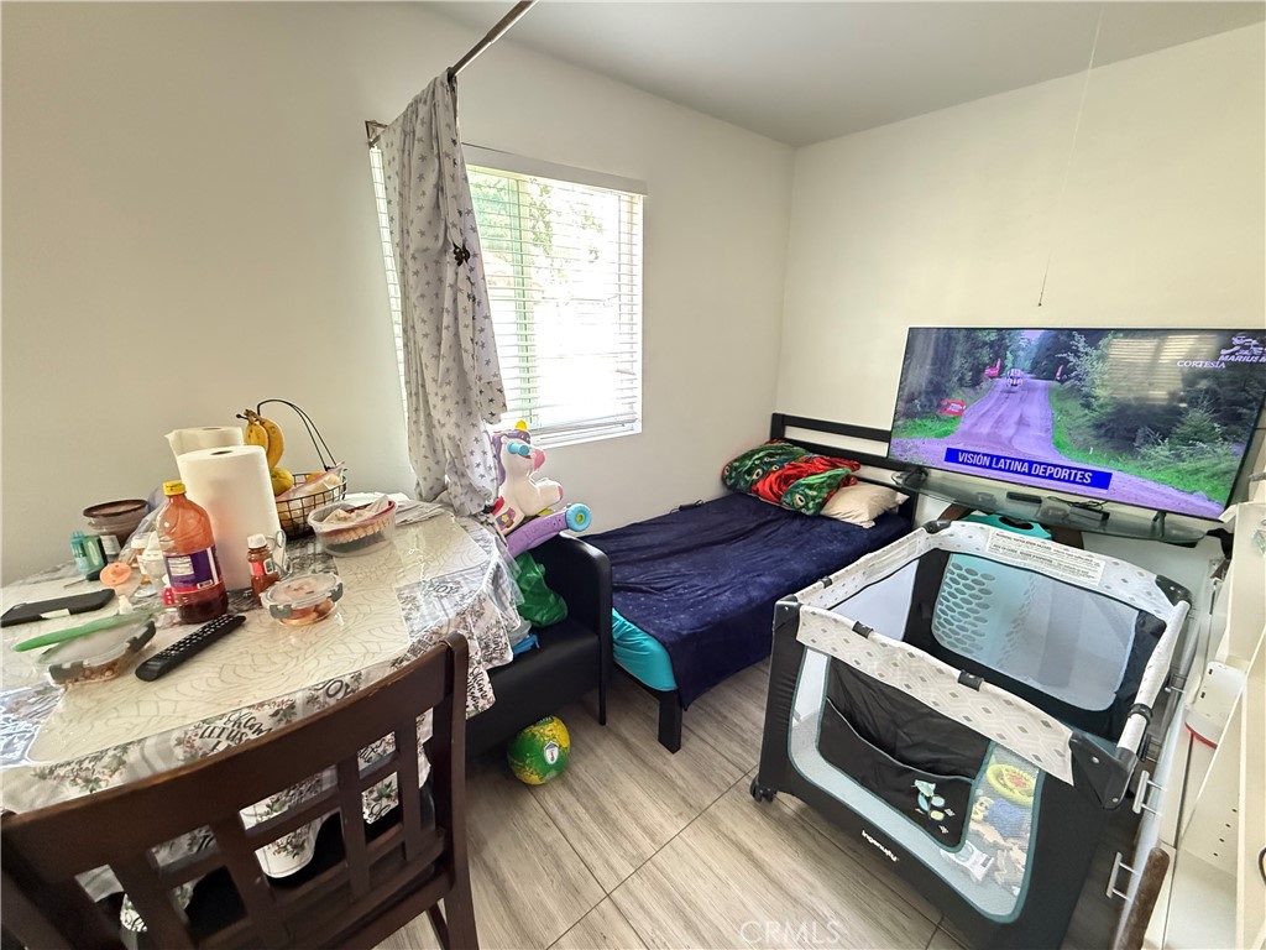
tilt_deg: -16.2
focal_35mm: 14
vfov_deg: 85.7
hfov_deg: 102.1
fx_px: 512
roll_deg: +0.3
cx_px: 633
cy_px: 475
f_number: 2.2
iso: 800
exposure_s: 1/60
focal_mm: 2.22
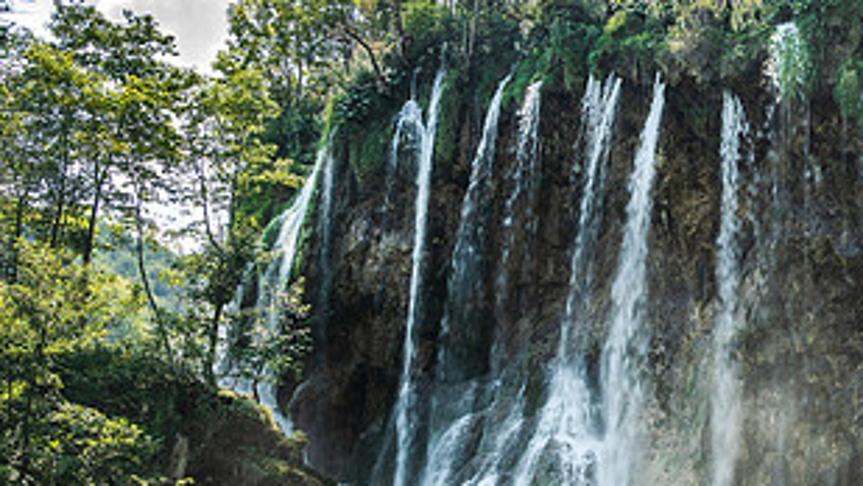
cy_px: 373
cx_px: 804
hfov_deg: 34.2
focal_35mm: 57
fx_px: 1305
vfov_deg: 20.9
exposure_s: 1/40
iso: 100
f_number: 5.6
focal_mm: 24
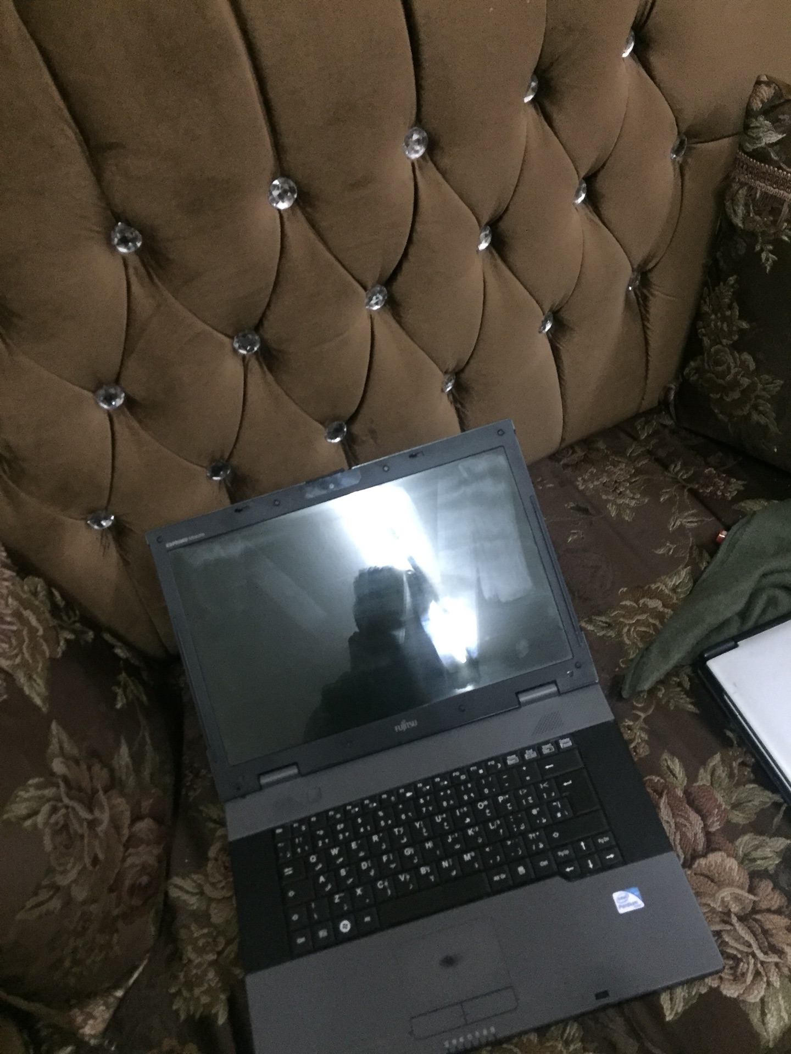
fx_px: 884
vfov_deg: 61.7
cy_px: 527
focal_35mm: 29
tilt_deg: -54.1
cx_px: 396
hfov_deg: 48.2
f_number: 2.2
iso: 640
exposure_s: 1/17
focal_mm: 4.15
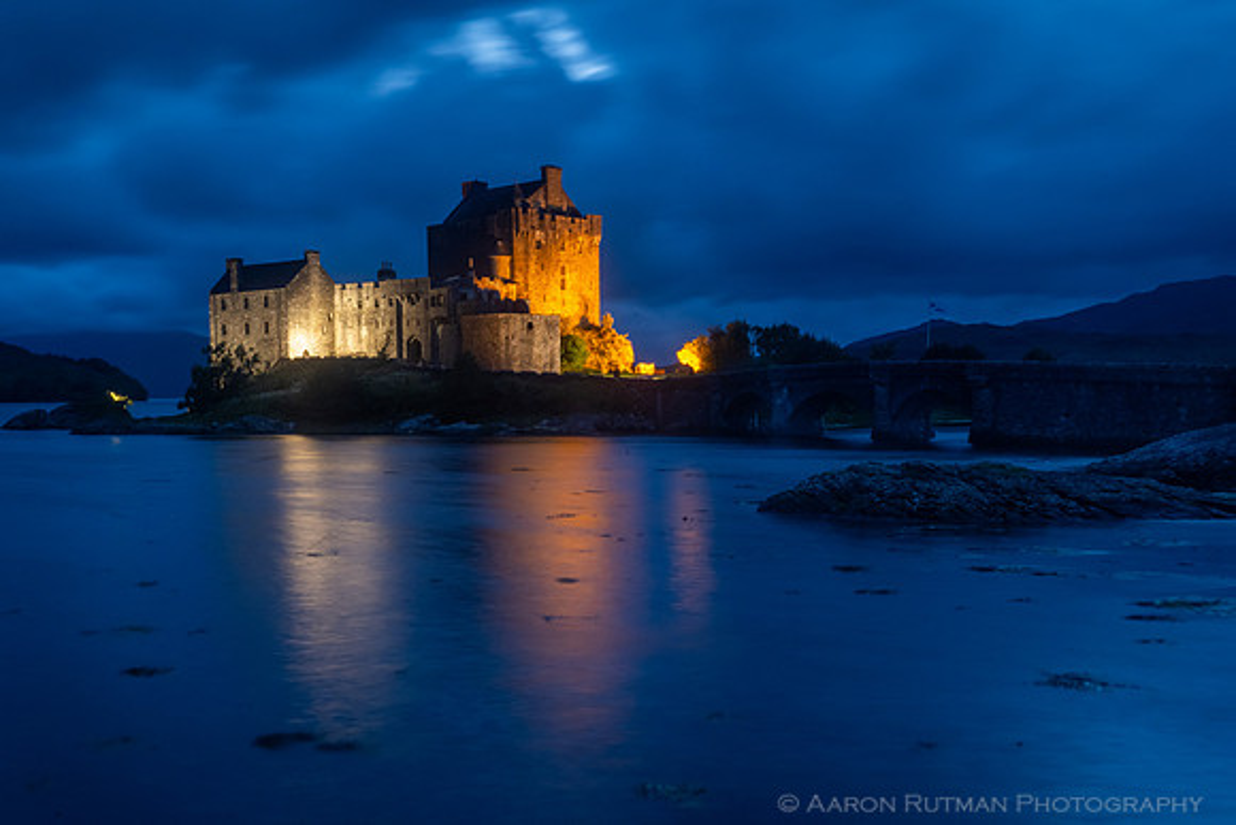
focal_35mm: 37
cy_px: 441
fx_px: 1285
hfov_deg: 51.3
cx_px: 575
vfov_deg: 35.6
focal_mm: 35
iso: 1250
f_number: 22
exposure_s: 10
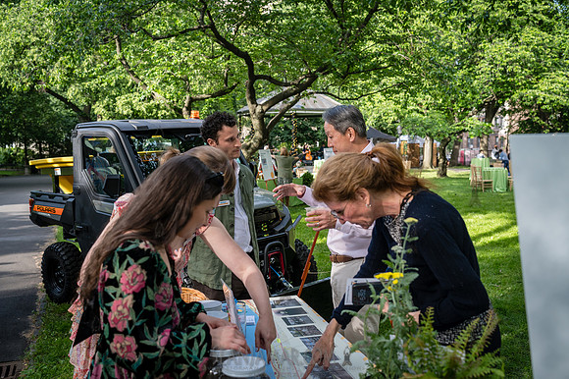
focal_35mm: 35
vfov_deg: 37.8
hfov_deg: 54.5
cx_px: 284
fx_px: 553
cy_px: 190
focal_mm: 35
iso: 800
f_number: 4
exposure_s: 1/640
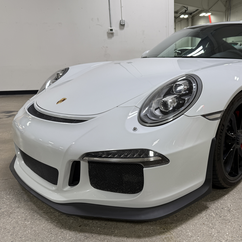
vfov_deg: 55.6
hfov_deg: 54.3
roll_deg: +1.3
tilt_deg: -14.7
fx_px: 229
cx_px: 165
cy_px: 118
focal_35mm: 29
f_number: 1.78
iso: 50
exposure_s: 1/137
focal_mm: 6.76
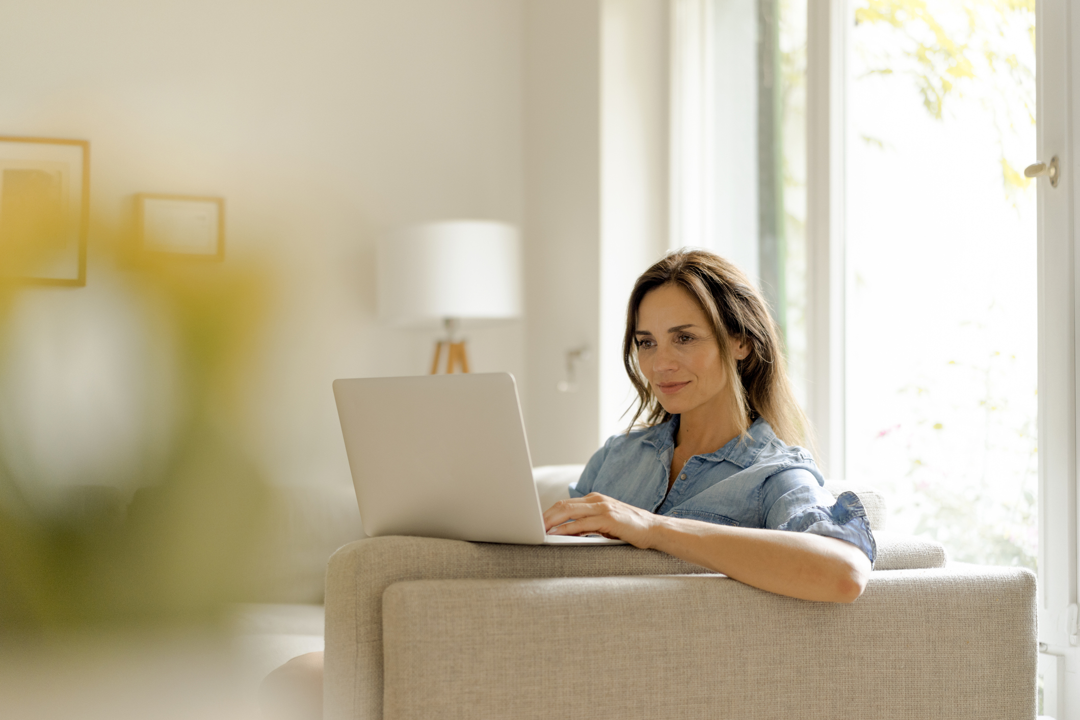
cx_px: 540
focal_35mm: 55
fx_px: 1650
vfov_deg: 24.6
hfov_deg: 36.2
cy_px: 360
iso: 800
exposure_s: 1/160
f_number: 1.8
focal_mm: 55
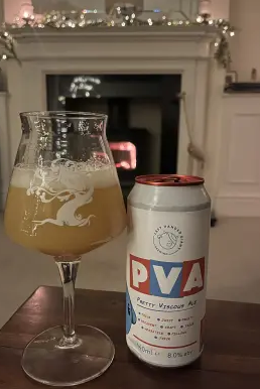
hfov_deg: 46.4
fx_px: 303
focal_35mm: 28
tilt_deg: -12.3
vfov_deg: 65.4
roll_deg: -0.7
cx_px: 120
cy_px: 200
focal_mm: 5.1
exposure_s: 1/20
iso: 1000
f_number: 1.6
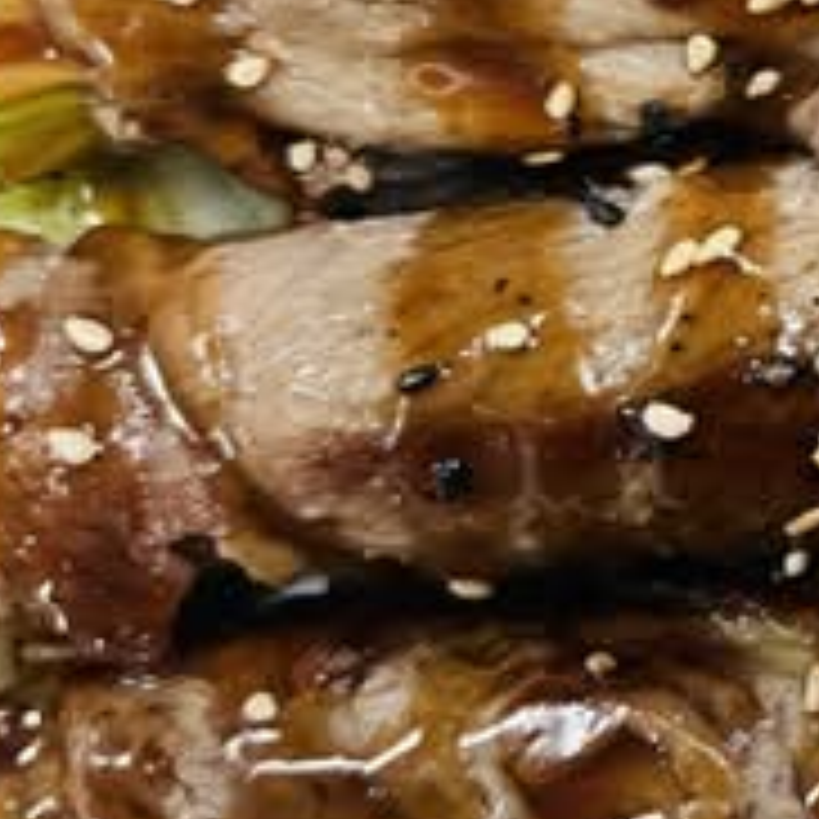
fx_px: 1981
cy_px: 153
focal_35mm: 74
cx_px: 1107
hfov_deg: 20.9
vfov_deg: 23.0
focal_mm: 5.7
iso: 500
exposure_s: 1/60
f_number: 1.5
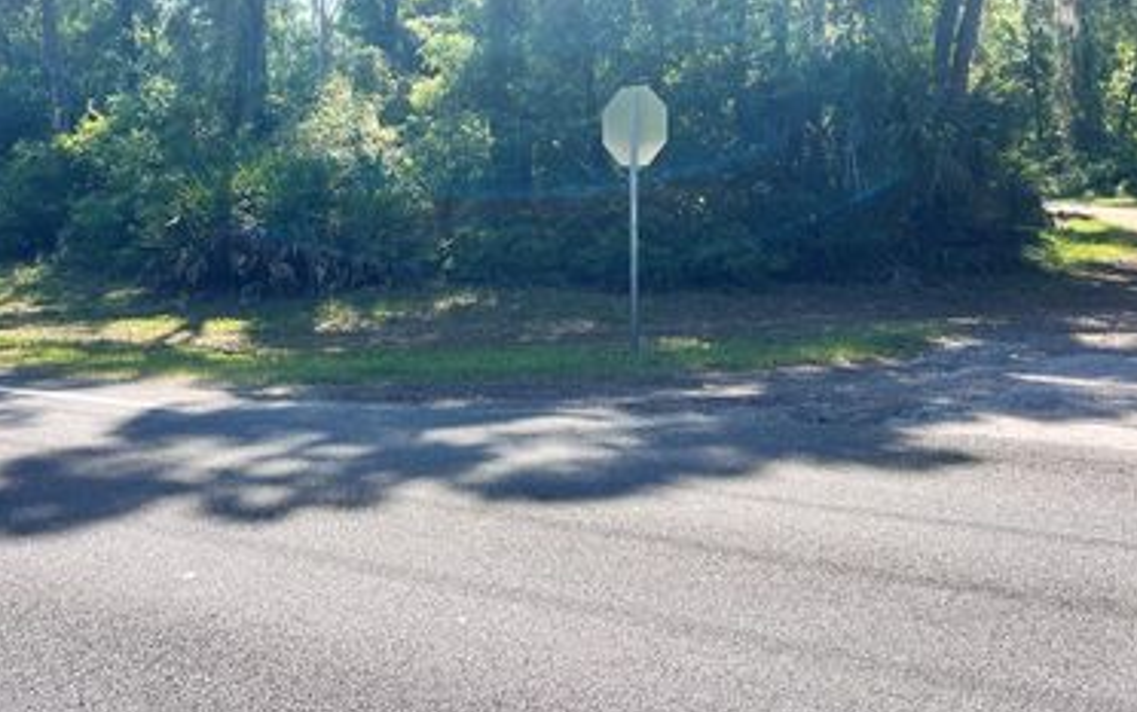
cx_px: 562
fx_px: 1147
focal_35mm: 37
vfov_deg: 33.8
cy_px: 176
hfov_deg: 52.7
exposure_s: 1/2045
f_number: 1.5
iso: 50
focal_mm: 5.7
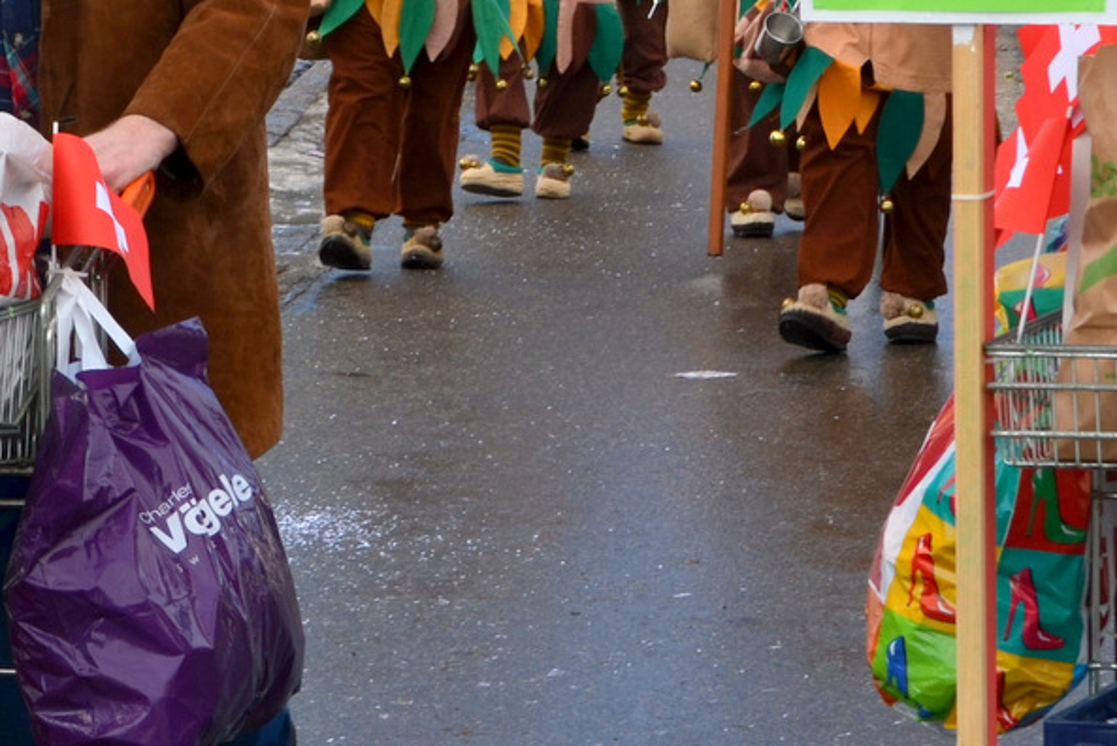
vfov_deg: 8.0
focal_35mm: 170
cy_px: -239
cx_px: 497
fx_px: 5277
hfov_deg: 12.1
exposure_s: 1/200
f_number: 10
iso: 100
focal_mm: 42
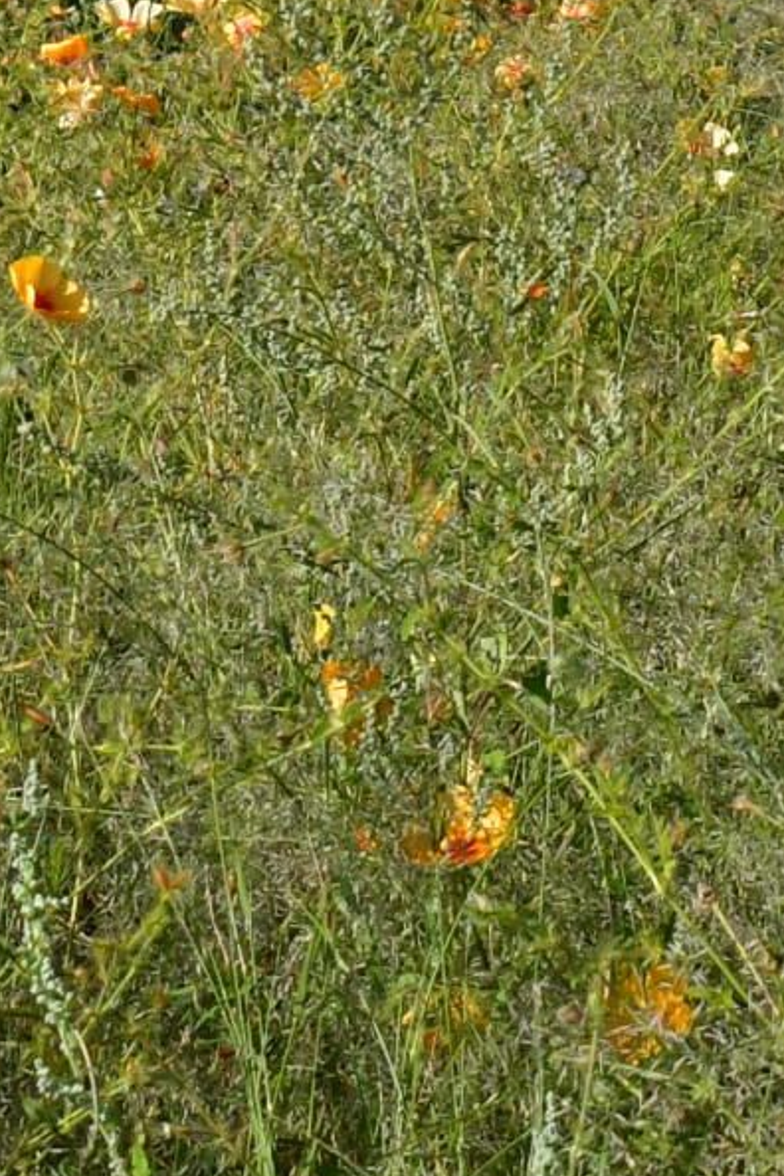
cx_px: 143
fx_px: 9897
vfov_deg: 6.7
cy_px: -687
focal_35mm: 303
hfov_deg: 4.5
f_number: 13
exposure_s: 1/1000
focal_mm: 40
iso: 800
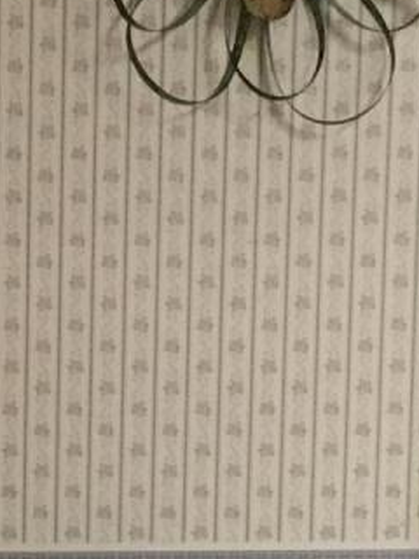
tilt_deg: -10.4
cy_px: 659
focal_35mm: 181
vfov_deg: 10.7
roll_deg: +0.2
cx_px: -176
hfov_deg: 8.1
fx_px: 2921
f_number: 2.2
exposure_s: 1/30
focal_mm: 4.15
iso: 160
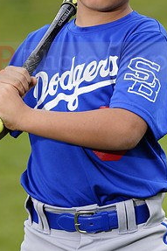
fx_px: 2814
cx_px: 86
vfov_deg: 5.1
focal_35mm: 404
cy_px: 54
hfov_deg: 3.4
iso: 100
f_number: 6.3
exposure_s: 1/250
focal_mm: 200
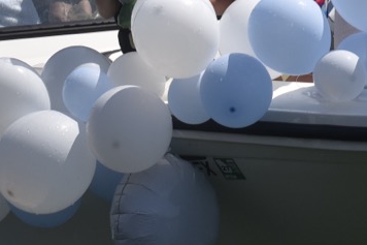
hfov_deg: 4.1
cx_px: 73
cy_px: -132
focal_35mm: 506
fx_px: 5156
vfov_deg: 2.7
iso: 180
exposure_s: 1/1250
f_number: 8
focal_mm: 150
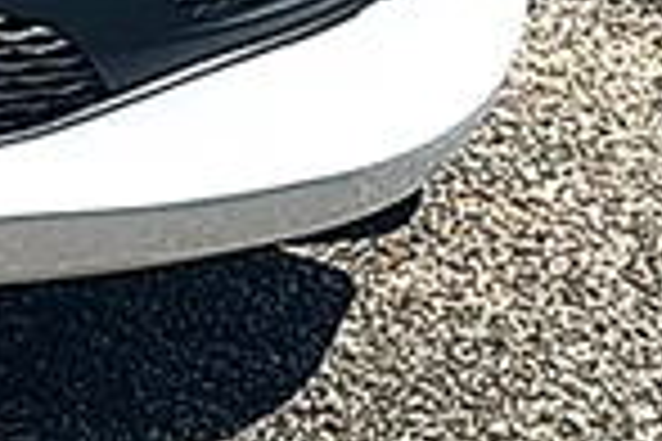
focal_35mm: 188
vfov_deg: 7.0
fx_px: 3457
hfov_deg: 10.2
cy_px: -529
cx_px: -599
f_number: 1.78
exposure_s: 1/10989
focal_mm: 6.86
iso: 64
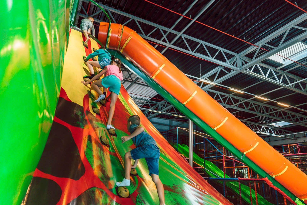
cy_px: 102
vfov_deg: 53.1
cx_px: 154
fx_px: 205
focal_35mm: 24
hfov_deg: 73.7
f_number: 3.2
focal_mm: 24
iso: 1000
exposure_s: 1/160
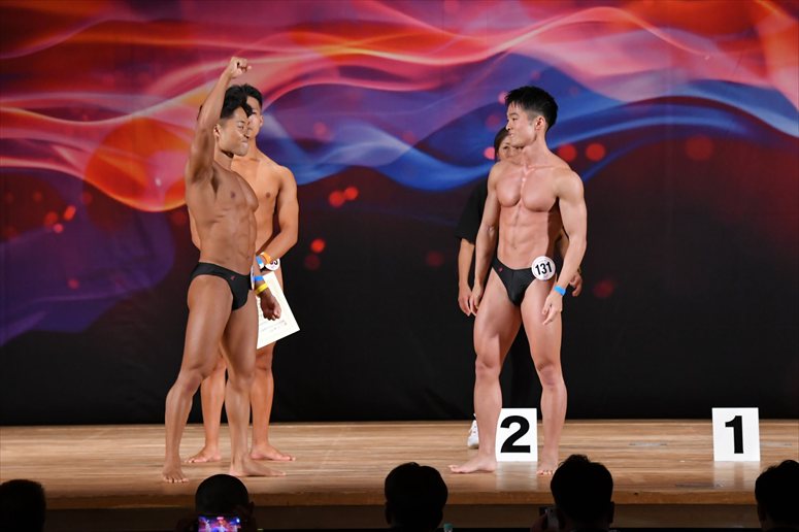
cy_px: 266
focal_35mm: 202
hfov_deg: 10.2
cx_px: 400
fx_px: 4481
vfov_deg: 6.8
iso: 3200
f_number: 5.6
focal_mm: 135
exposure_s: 1/400
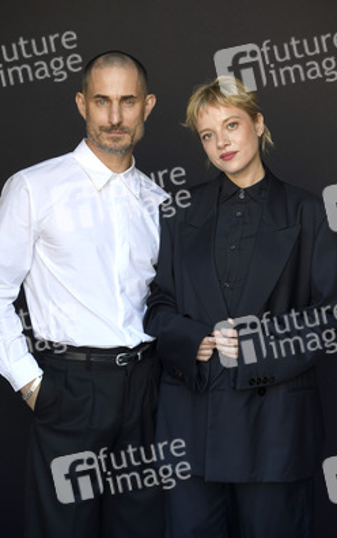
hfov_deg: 18.1
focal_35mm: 72
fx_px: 1057
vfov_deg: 28.6
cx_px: 160
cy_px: 268
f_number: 5
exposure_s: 1/320
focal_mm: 70
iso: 800
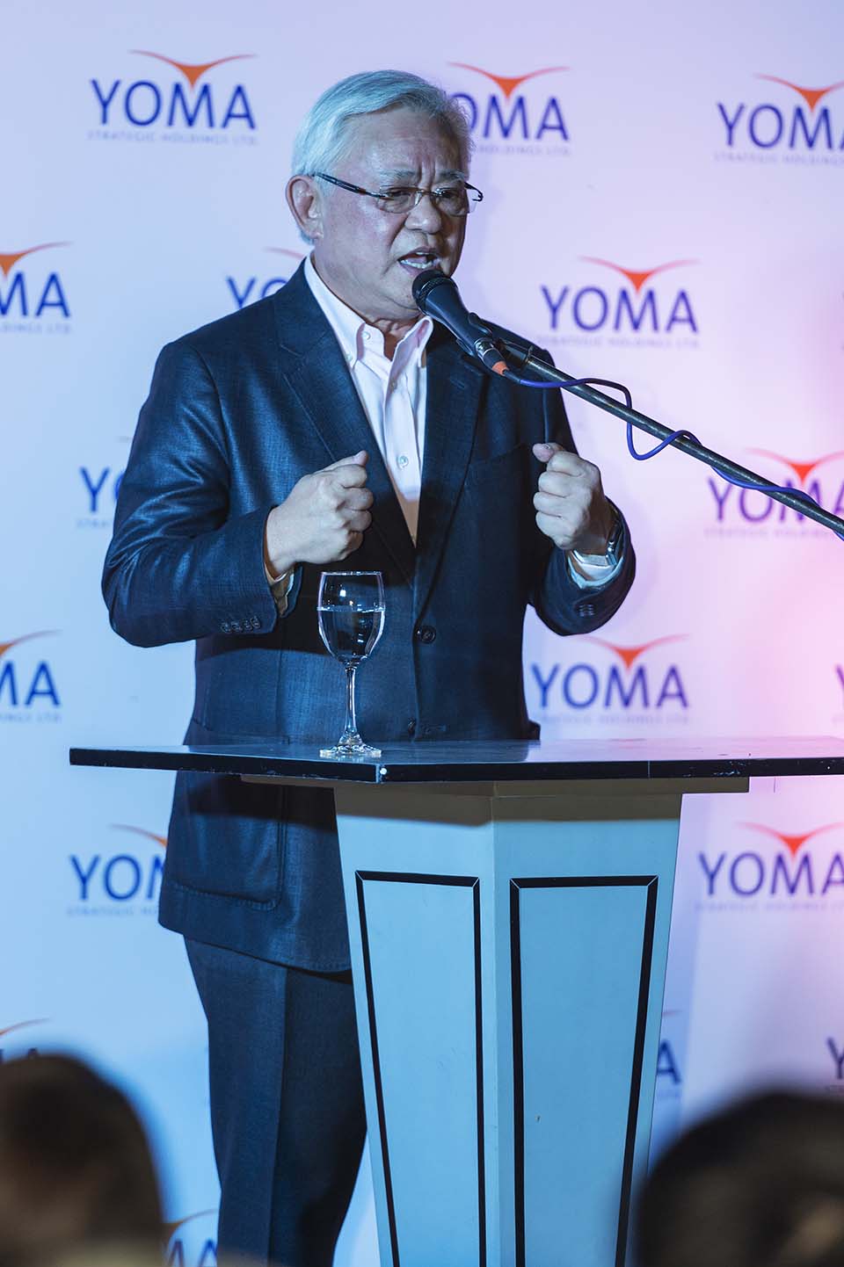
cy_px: 634
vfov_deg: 10.3
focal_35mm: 200
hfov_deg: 6.9
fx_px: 7040
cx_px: 422
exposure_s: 1/250
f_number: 4
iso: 640
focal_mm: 200
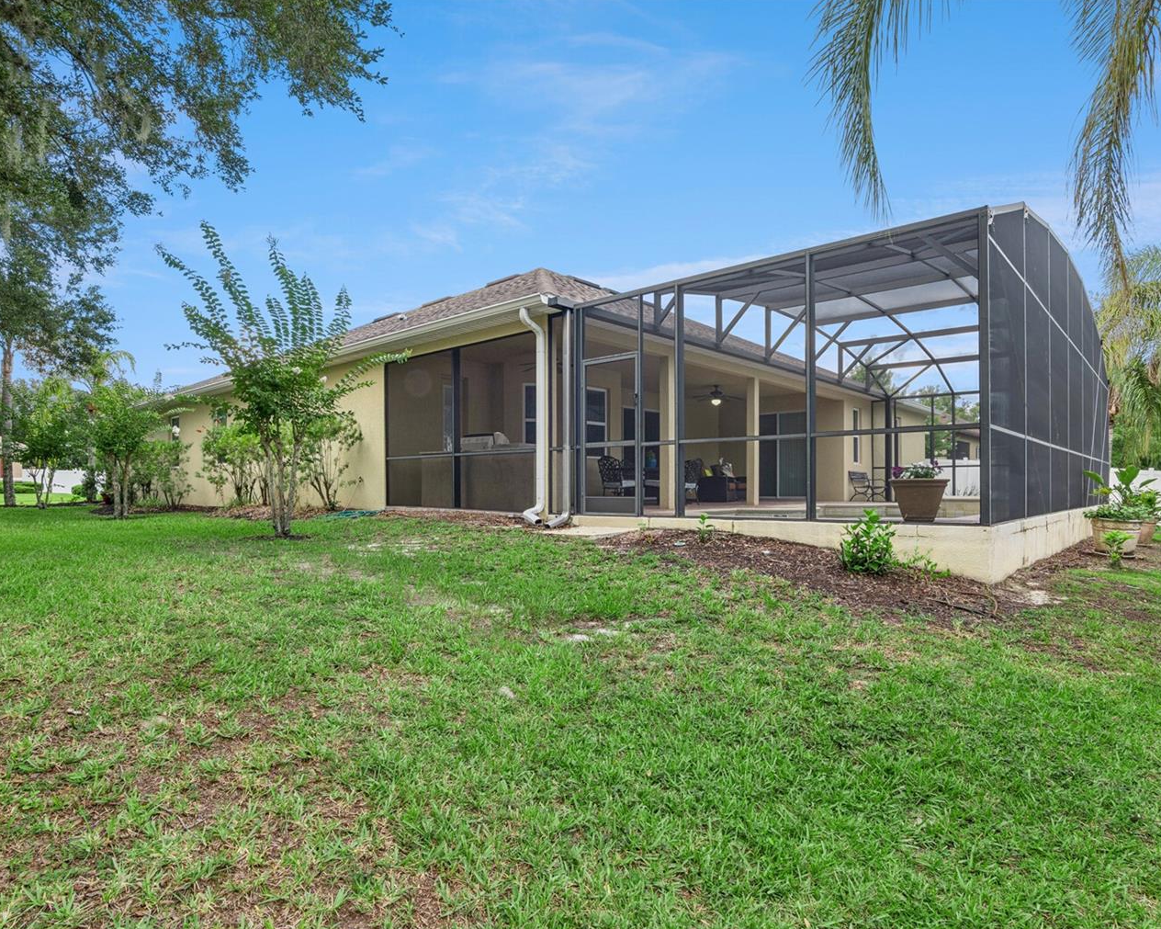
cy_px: 486
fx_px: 653
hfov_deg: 83.3
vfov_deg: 70.8
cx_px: 569
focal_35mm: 19
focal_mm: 16
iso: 125
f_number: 20
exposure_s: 1/6
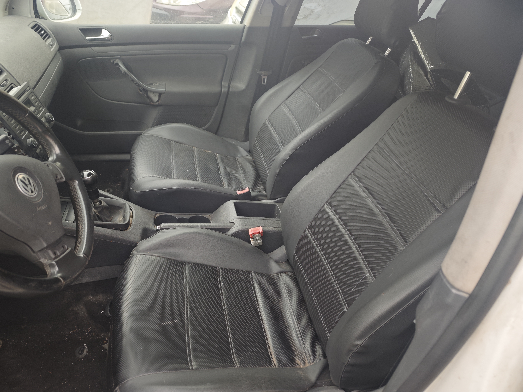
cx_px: 262
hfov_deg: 73.9
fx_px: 347
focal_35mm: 23
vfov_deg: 58.9
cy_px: 196
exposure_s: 1/33.3
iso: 500
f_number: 1.6
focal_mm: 6.55
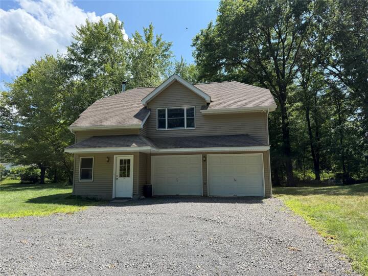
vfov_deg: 56.8
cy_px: 138
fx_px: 255
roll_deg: +1.3
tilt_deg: +8.7
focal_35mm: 24
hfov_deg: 71.6
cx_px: 184
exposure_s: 1/2703
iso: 100
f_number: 1.78
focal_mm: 6.76
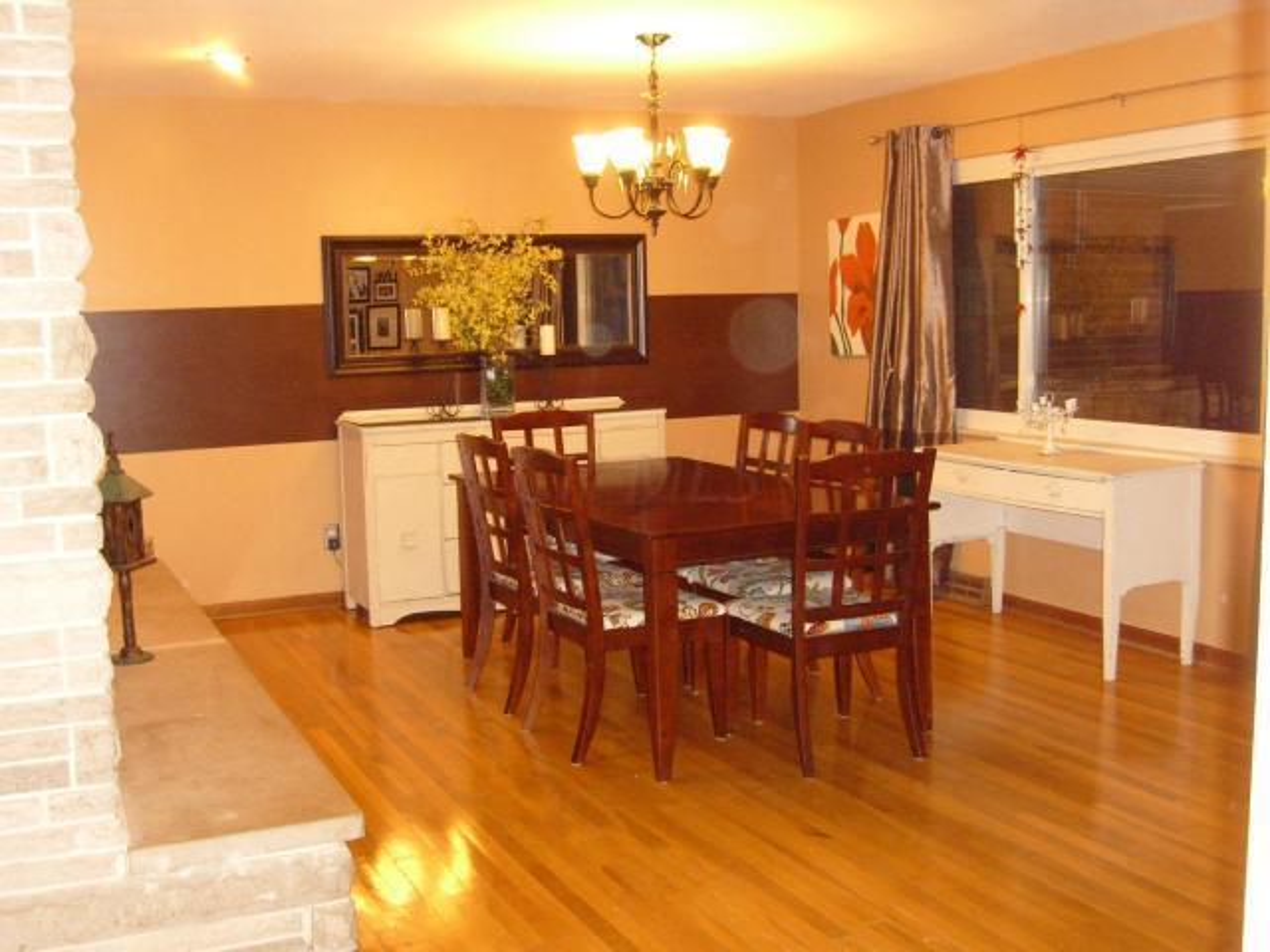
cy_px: 476
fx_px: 1284
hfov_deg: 52.6
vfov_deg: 40.7
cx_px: 635
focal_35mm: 35
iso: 400
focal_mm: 5.8
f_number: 2.8
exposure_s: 1/45
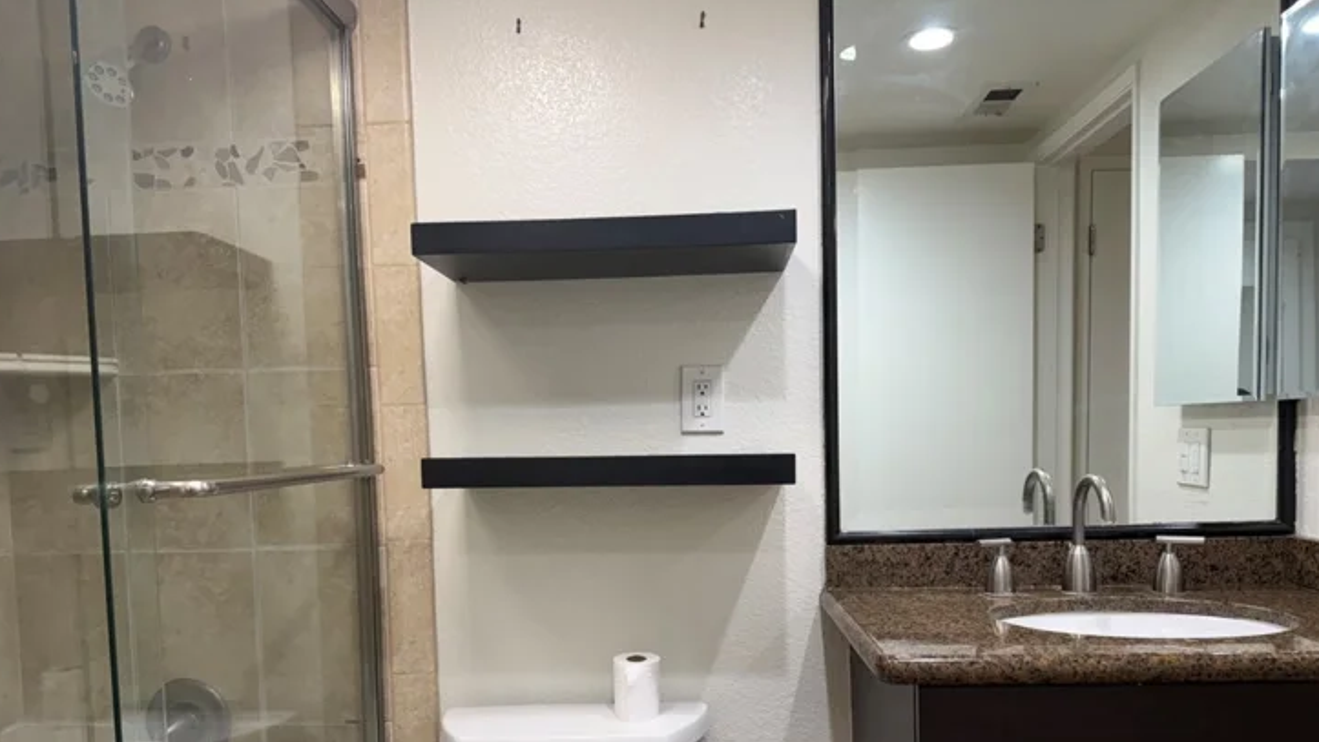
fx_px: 944
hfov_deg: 69.8
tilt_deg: -3.6
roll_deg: +1.9
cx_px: 654
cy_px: 489
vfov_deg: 42.4
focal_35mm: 27
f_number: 1.78
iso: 125
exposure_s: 1/120
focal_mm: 6.76
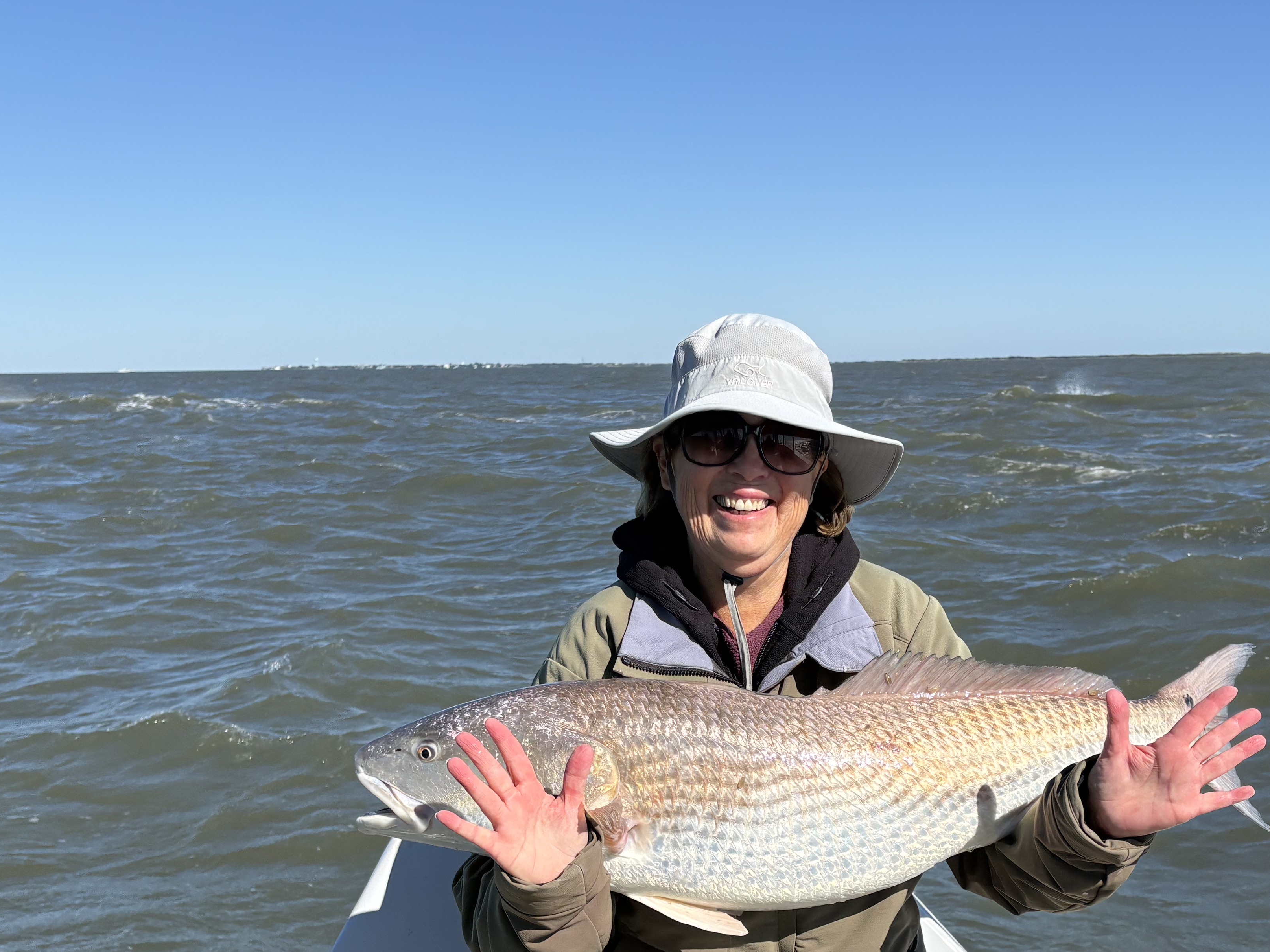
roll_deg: +1.7
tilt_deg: -9.2
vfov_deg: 31.0
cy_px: 710
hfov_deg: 41.2
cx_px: 706
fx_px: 1687
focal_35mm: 46
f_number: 1.6
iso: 50
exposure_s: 1/6993
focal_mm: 5.96
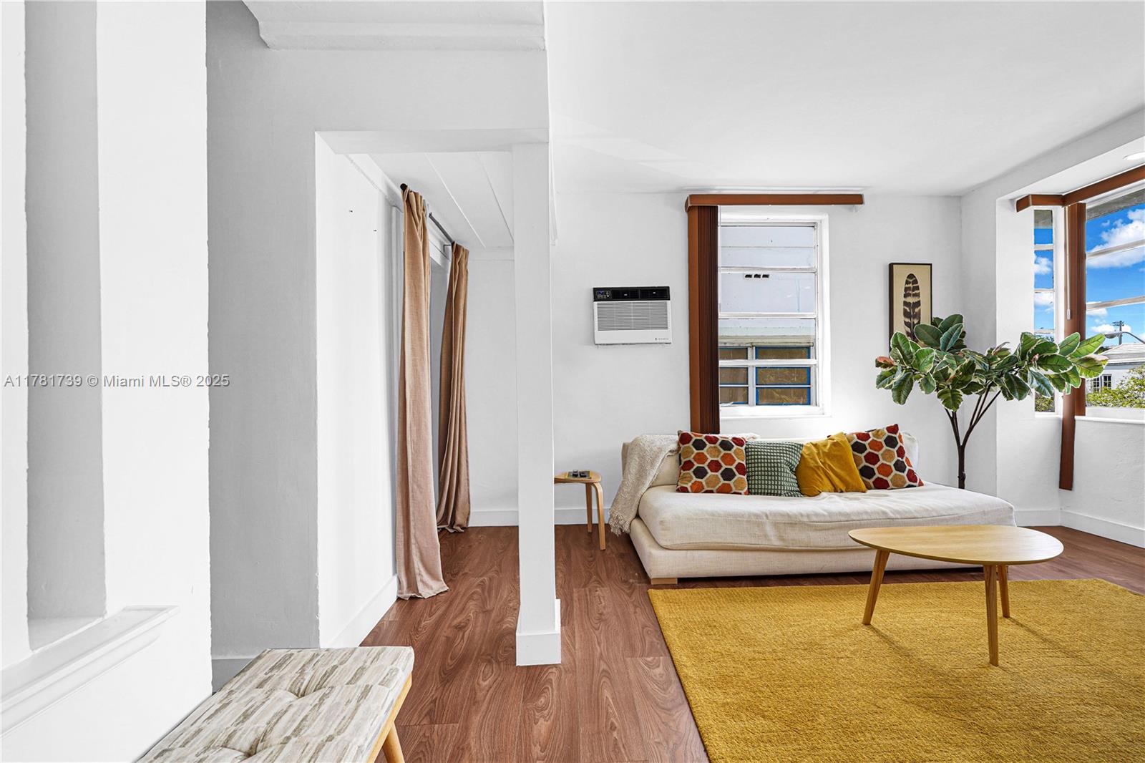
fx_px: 509
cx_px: 572
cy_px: 382
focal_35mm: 16
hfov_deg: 96.7
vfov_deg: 73.7
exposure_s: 1/30
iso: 125
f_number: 7.1
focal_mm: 16
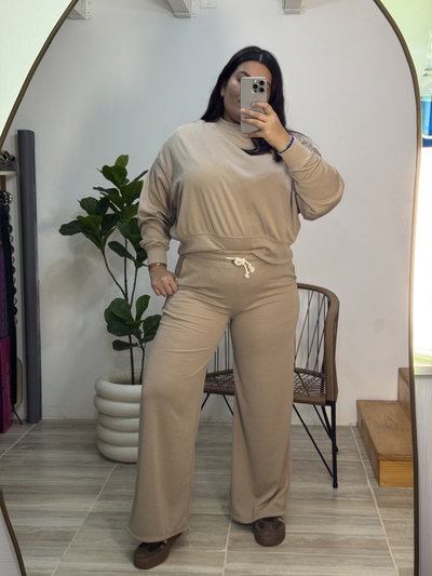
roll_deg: +1.7
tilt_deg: -20.2
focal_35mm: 48
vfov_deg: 39.6
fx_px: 798
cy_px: 288
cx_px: 216
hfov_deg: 30.3
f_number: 1.78
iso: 50
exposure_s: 1/50
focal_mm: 6.76
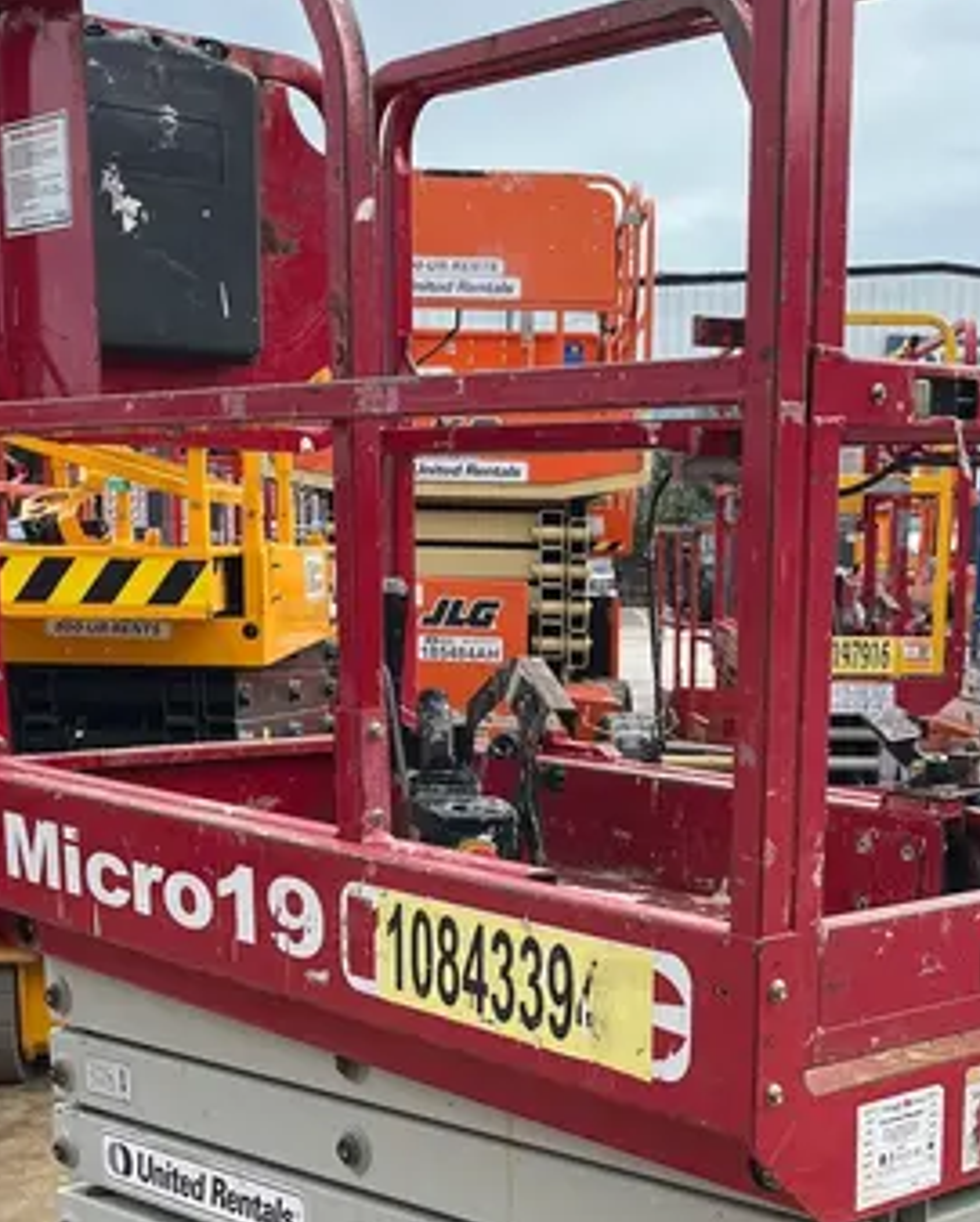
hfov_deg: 27.5
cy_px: 971
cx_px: 633
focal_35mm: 55
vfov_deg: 33.2
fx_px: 1991
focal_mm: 5.1
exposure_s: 1/1721
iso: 50
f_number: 1.6
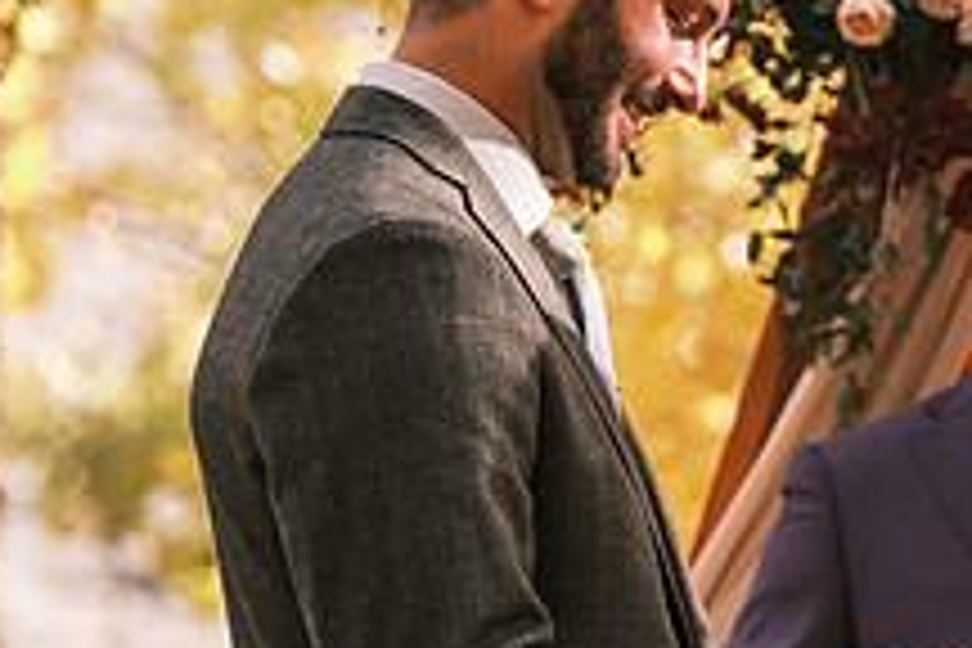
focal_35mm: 411
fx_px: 11096
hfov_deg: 5.0
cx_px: 846
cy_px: 538
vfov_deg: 3.3
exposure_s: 1/500
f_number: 3.2
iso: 400
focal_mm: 102.2
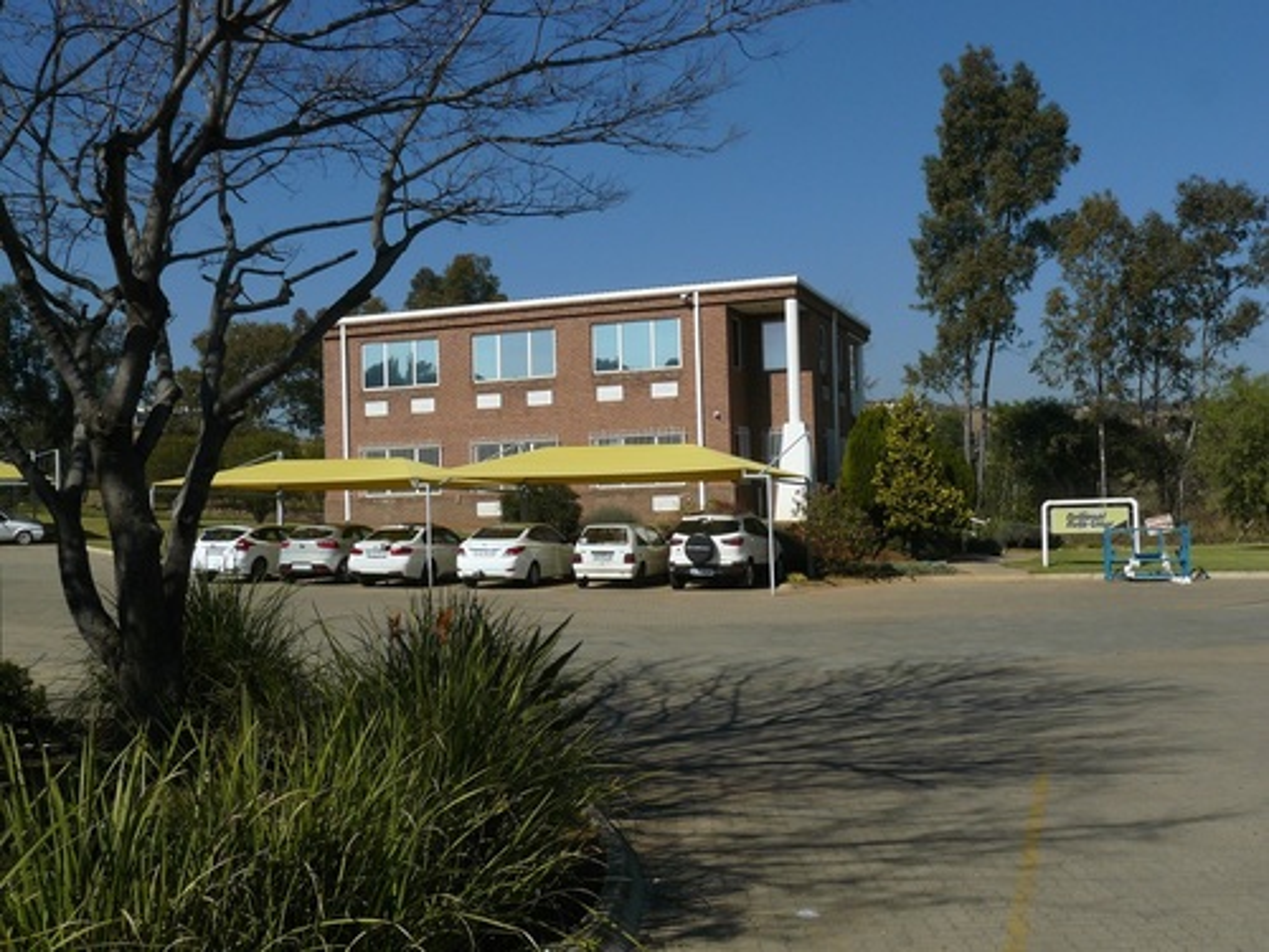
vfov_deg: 39.7
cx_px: 634
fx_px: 1320
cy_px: 476
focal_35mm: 36
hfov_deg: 51.4
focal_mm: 6
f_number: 7.1
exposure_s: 1/400
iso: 100
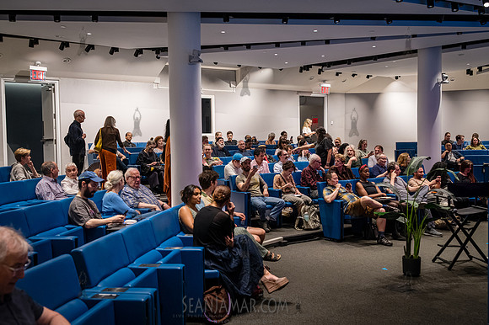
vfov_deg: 36.3
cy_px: 162
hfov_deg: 52.4
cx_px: 244
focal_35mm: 37
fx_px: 497
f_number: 4
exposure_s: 1/500
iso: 5000
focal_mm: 35
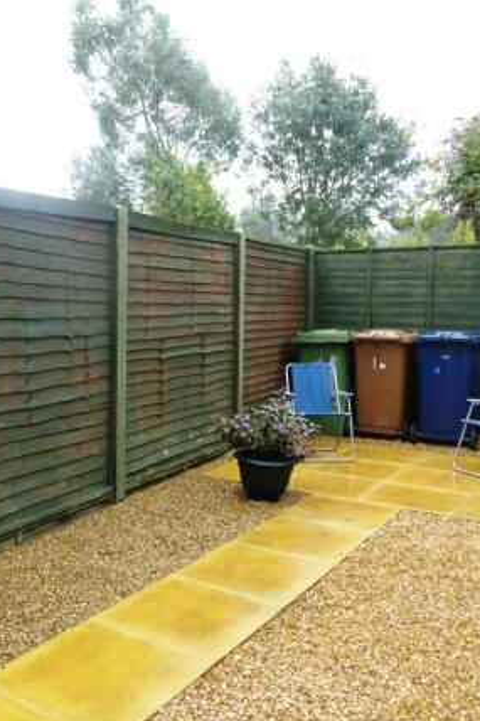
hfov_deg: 37.9
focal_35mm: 34
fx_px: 680
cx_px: 122
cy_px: 366
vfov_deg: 55.8
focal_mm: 4.3
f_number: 3.3
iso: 100
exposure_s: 1/100
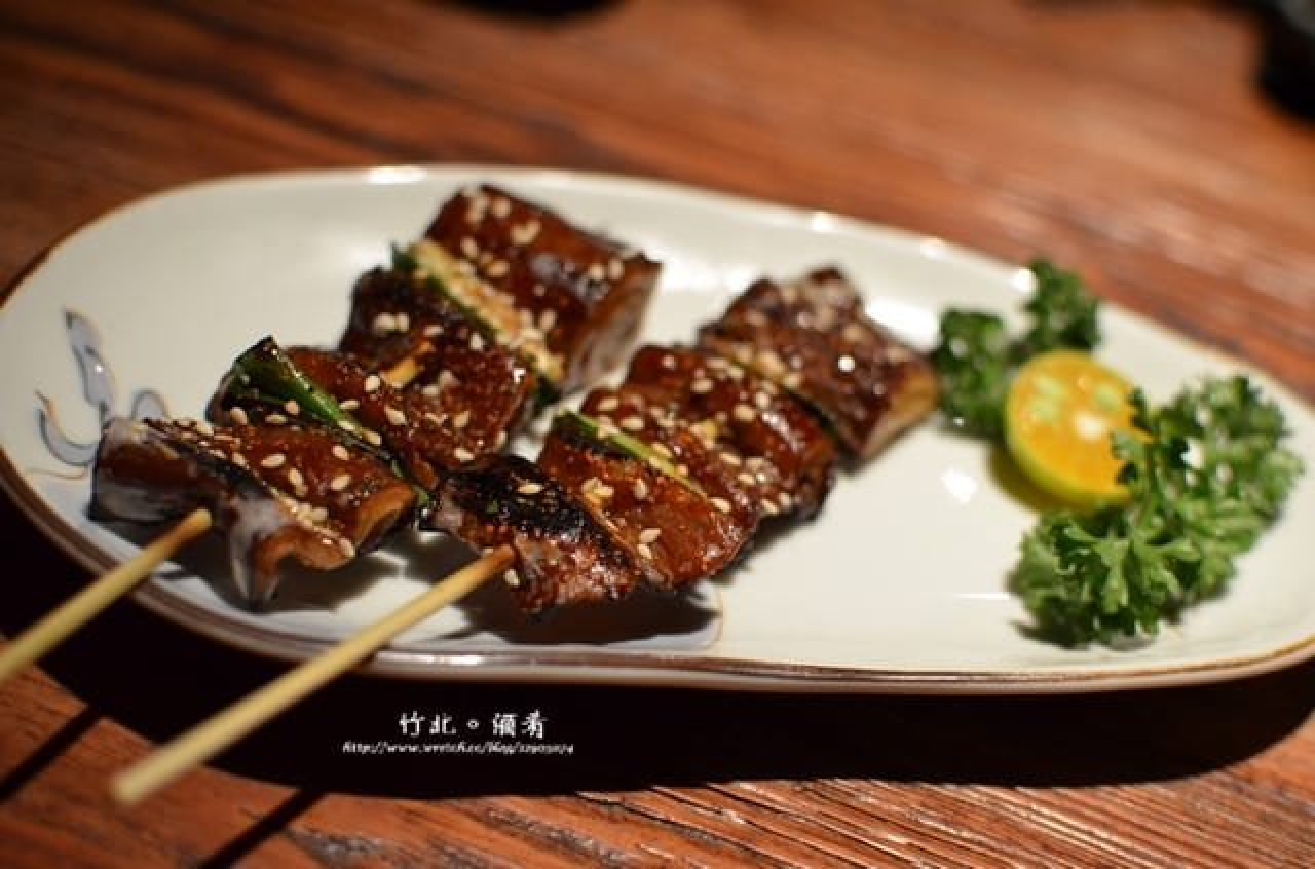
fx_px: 1913
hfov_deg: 37.9
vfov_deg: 25.6
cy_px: 434
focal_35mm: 52
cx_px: 658
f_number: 2.8
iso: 1600
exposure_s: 1/500
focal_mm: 35
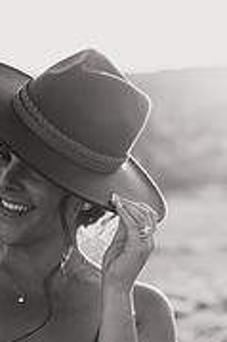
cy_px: 342
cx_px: -52
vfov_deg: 16.0
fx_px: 1194
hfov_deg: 10.7
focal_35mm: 126
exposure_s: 1/1000
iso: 80
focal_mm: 50
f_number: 2.8
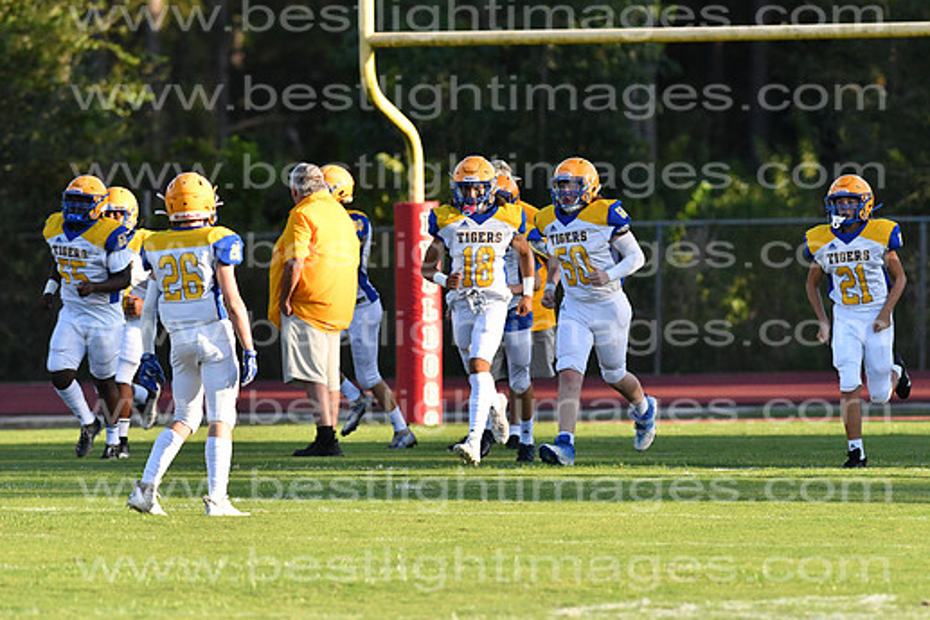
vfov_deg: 2.7
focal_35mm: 505
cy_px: 294
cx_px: 484
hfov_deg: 4.1
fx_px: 13049
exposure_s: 1/8000
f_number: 4.5
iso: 2000
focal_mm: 300
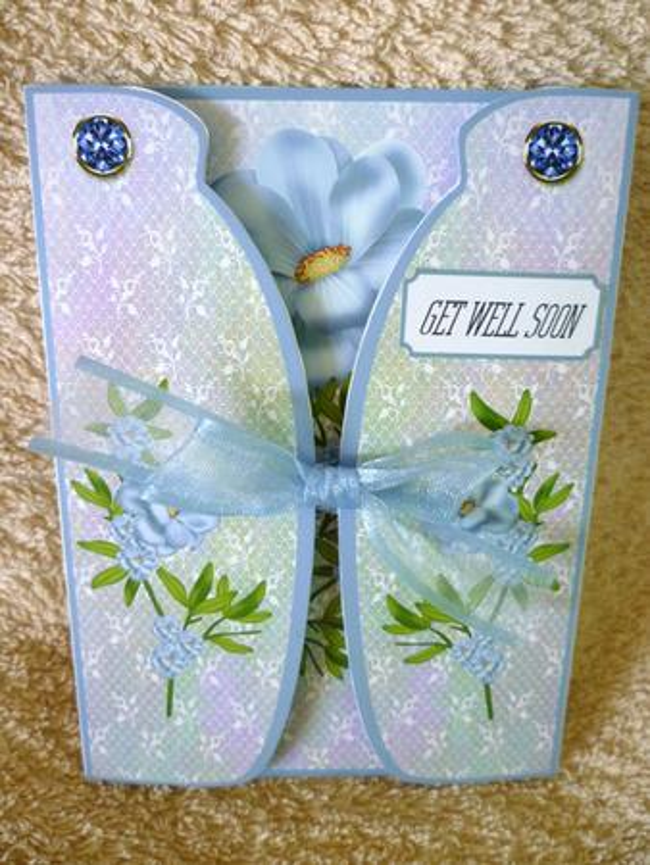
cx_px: 325
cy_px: 432
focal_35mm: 29
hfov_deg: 48.3
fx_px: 725
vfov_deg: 61.6
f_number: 3.3
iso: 250
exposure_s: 1/30
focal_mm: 5.2
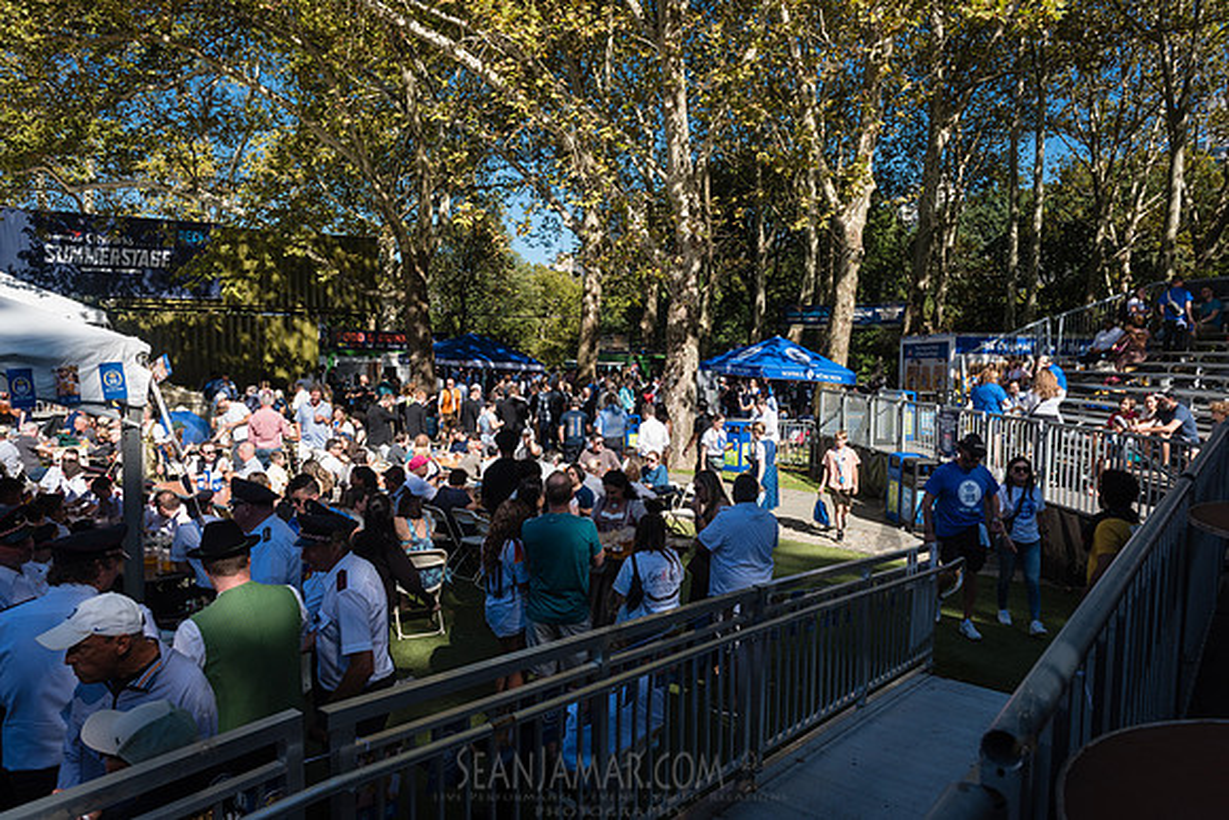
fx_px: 819
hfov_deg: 73.7
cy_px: 410
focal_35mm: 24
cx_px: 614
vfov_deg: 53.2
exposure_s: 1/800
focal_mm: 24
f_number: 4.5
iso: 250
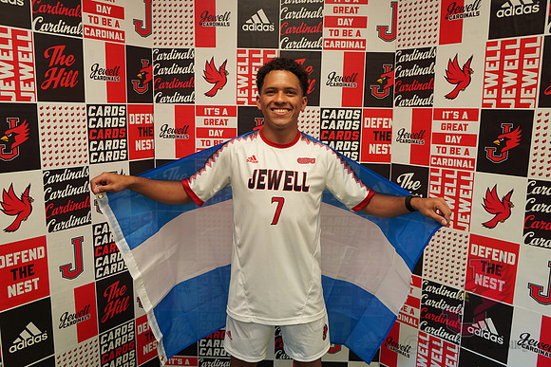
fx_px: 429
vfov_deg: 46.4
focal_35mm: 28
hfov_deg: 65.5
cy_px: 184
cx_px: 276
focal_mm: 28
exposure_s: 1/160
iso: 1000
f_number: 4
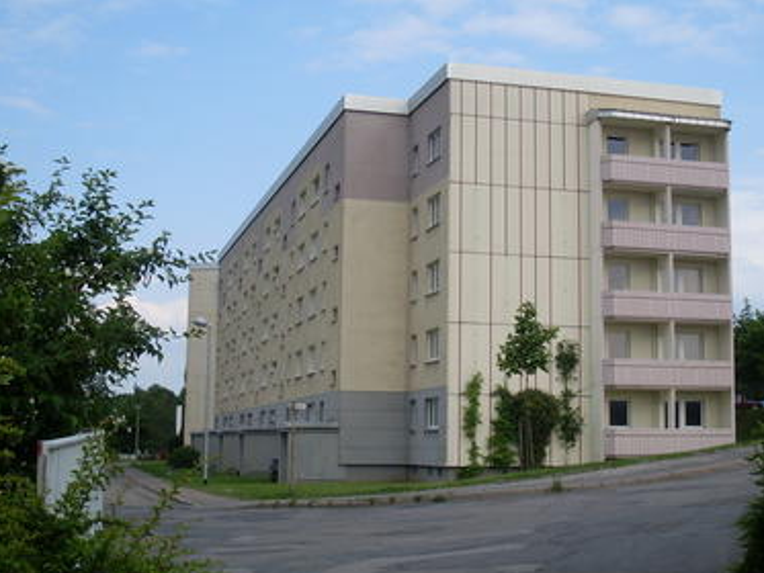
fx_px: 1214
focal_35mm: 55
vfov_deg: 26.6
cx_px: 449
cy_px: 249
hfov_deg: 34.8
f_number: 7.7
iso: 80
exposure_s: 1/180
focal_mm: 6.3
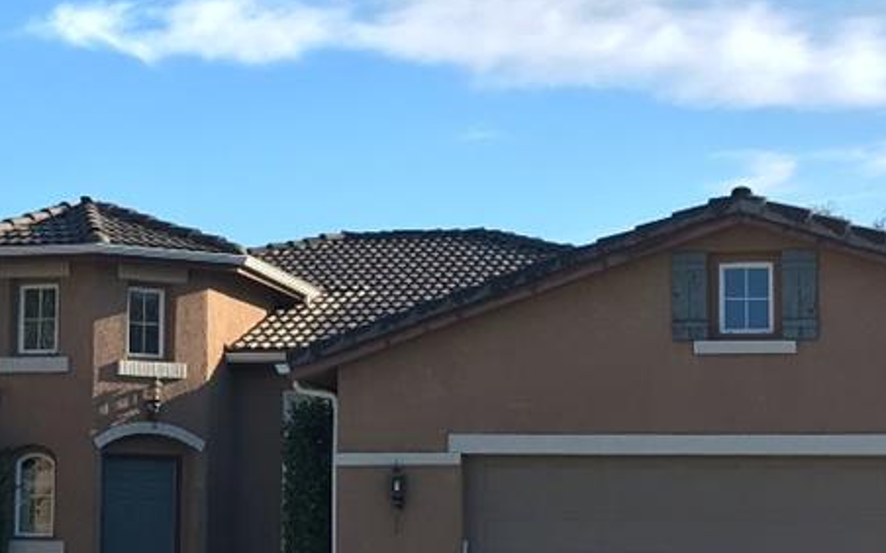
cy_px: 306
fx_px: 2462
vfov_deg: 12.8
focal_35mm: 102
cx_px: 167
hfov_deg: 20.2
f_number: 2.2
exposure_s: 1/686
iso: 25
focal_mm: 4.15
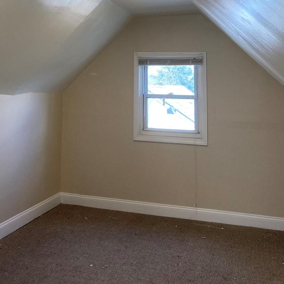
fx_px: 427
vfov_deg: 35.0
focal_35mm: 46
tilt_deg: +9.9
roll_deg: -0.8
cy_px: 38
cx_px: 105
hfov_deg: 36.6
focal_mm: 3.99
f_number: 1.8
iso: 80
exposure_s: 1/120
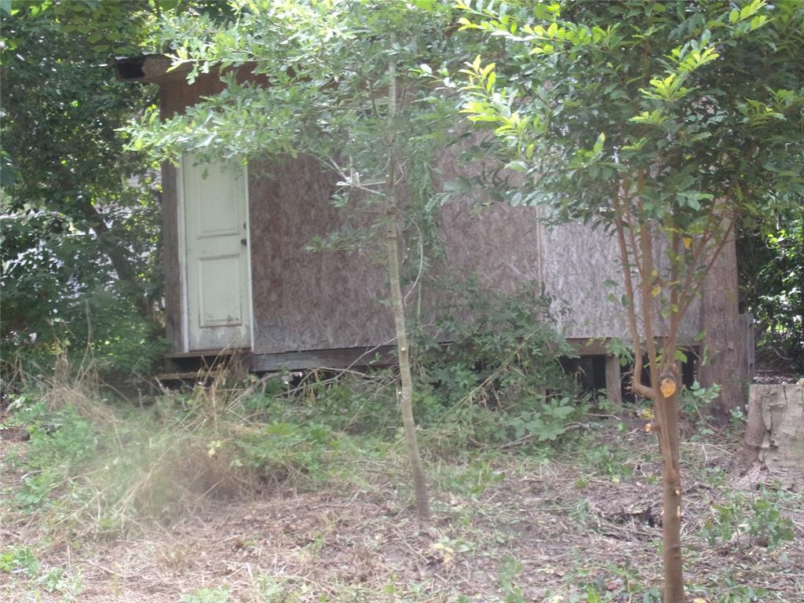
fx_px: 1486
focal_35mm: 64
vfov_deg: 22.9
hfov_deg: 30.3
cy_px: 302
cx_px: 402
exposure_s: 1/40
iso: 162
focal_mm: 11.5
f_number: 4.5
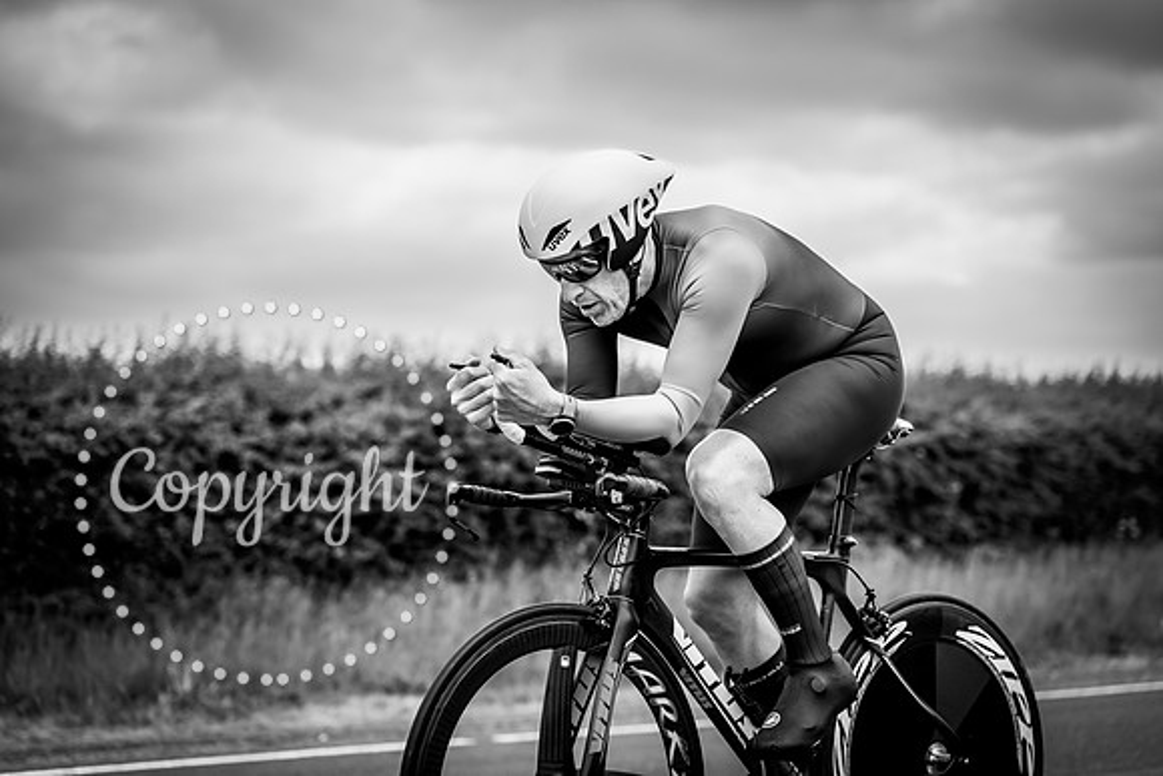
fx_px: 2262
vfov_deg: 19.5
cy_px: 388
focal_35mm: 70
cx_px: 582
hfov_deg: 28.8
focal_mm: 70
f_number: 3.2
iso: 125
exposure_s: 1/1250
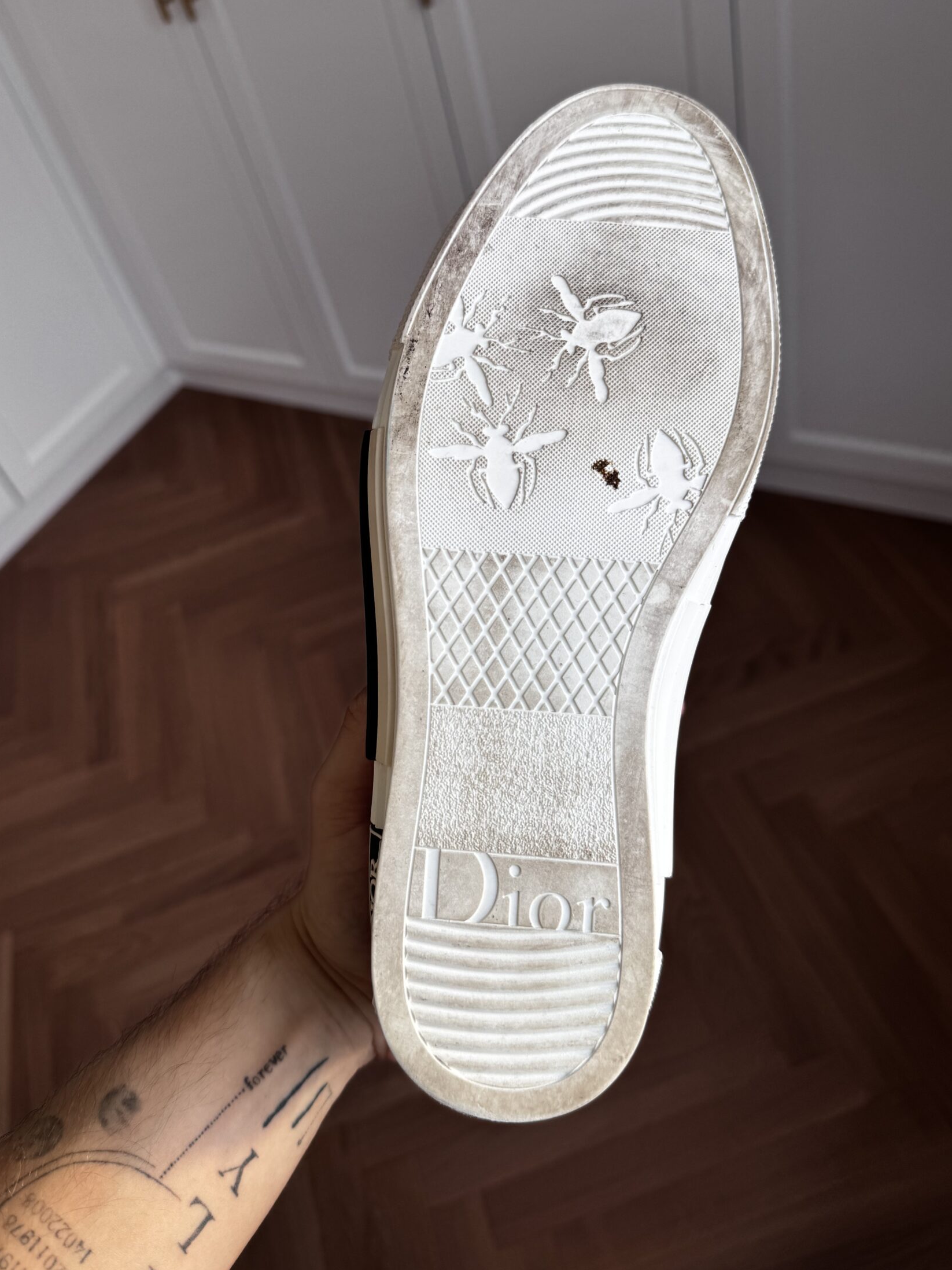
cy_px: 581
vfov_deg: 63.3
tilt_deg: -43.3
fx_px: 1027
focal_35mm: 28
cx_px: 450
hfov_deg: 49.7
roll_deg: +18.8
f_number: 1.78
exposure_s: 1/121
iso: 80
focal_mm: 6.76
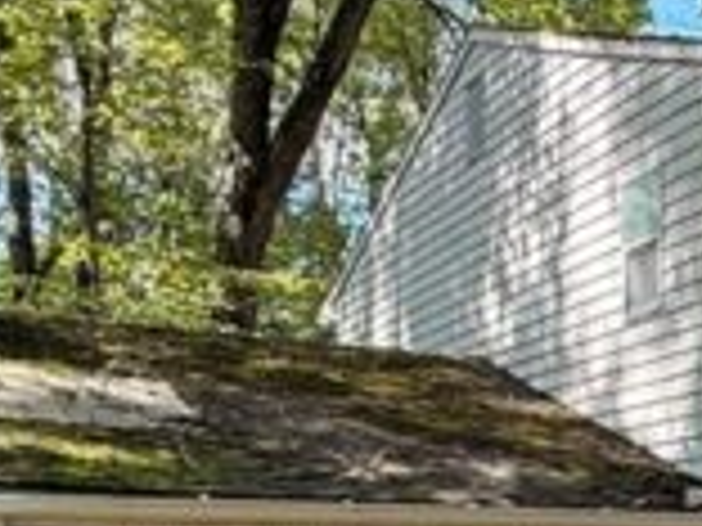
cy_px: 647
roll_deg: +0.2
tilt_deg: -1.9
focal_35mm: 72
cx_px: 832
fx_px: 1460
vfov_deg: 19.2
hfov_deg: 24.6
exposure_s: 1/125
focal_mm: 2.22
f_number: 2.2
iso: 64
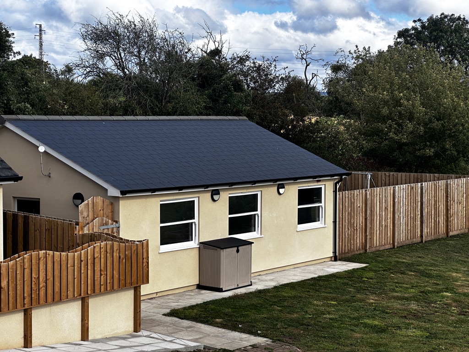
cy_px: 176
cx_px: 234
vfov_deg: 19.1
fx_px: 1043
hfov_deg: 25.3
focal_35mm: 77
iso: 32
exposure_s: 1/541
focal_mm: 9
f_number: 2.8
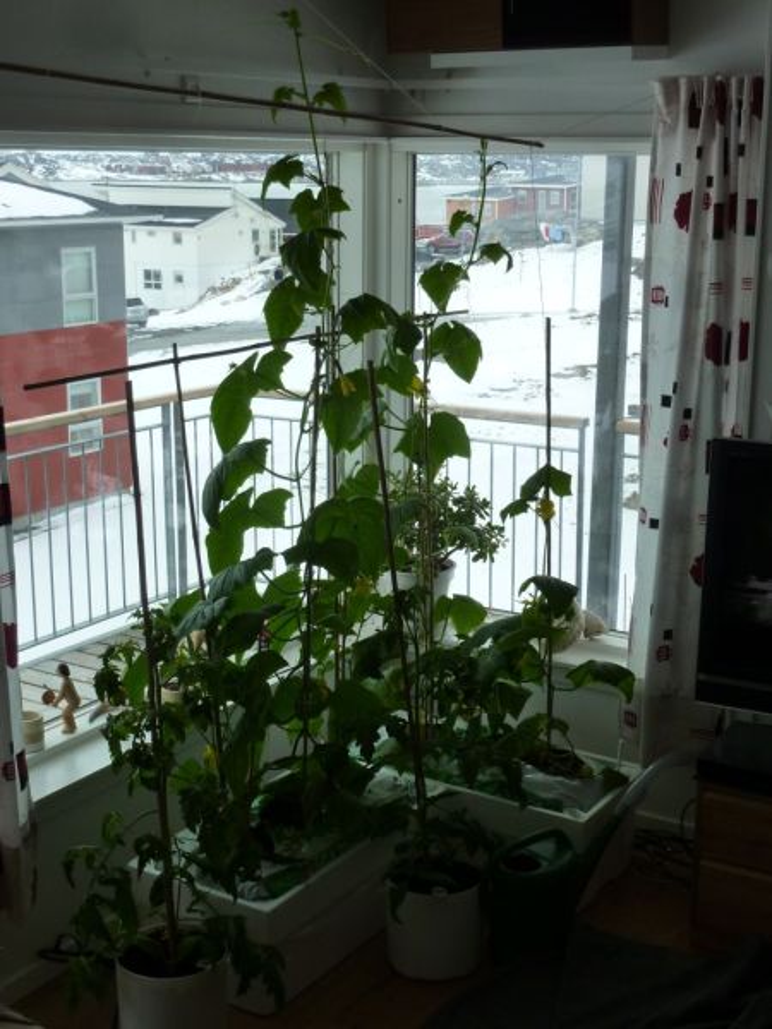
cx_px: 386
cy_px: 514
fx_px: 1427
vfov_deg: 39.7
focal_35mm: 48
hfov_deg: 30.3
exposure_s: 1/400
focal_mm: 7.9
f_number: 4
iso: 125
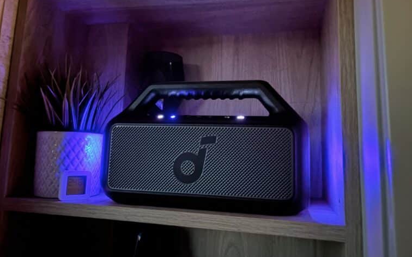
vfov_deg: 44.3
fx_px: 314
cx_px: 209
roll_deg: -1.2
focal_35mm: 28
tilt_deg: +8.9
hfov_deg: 66.5
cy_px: 107
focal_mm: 5.96
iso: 2500
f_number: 1.6
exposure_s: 1/2
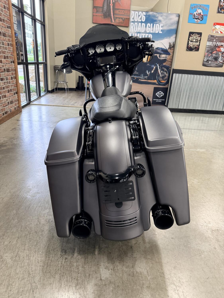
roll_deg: -3.7
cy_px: 149
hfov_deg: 56.8
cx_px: 112
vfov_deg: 71.6
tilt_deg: -22.4
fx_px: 207
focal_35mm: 24
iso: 200
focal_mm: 6.76
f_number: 1.78
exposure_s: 1/60
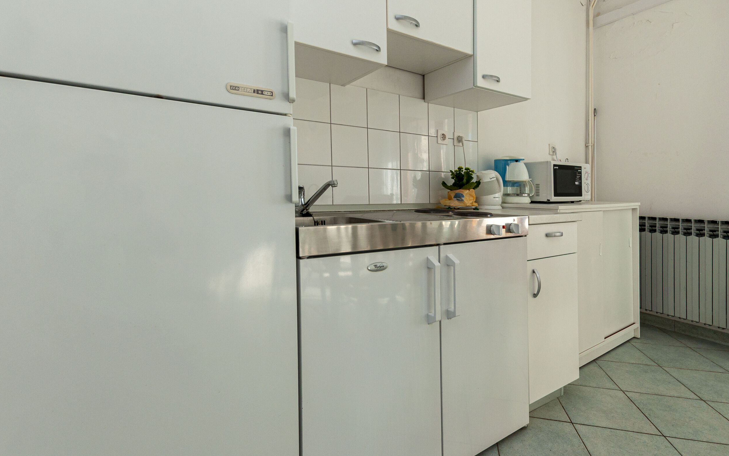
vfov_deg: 67.8
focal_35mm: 17
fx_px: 338
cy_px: 204
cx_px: 376
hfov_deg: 94.3
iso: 320
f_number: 6.3
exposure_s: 1/160
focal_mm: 10
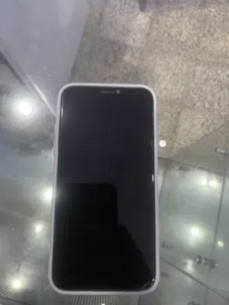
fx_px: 229
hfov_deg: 53.1
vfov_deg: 67.3
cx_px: 114
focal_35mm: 26
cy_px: 152
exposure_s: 1/33
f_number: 1.8
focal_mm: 4.25
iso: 400
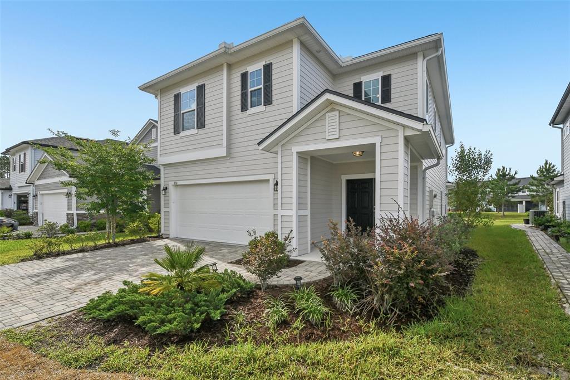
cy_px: 190
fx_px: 237
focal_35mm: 15
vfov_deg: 77.3
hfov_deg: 100.4
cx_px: 285
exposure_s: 1/800
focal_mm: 10
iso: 400
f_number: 8
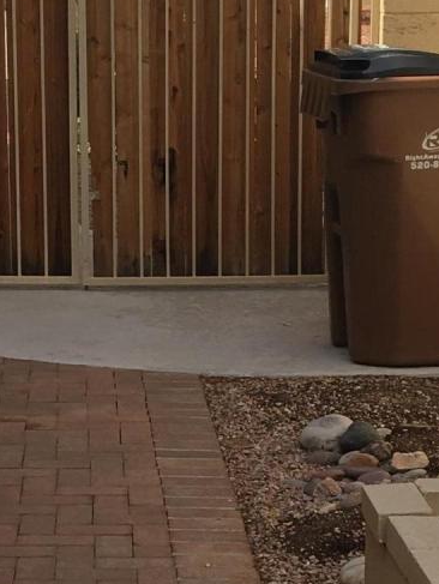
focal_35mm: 119
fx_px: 2010
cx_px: 166
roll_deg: -0.1
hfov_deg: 12.5
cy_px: 585
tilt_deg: -18.4
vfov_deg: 16.2
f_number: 2.2
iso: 25
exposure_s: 1/999
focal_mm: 4.15
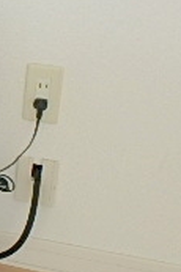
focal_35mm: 81
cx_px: -135
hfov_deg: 14.9
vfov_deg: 25.1
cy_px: 130
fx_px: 612
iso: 125
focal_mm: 3.7
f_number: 3.5
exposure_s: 1/125
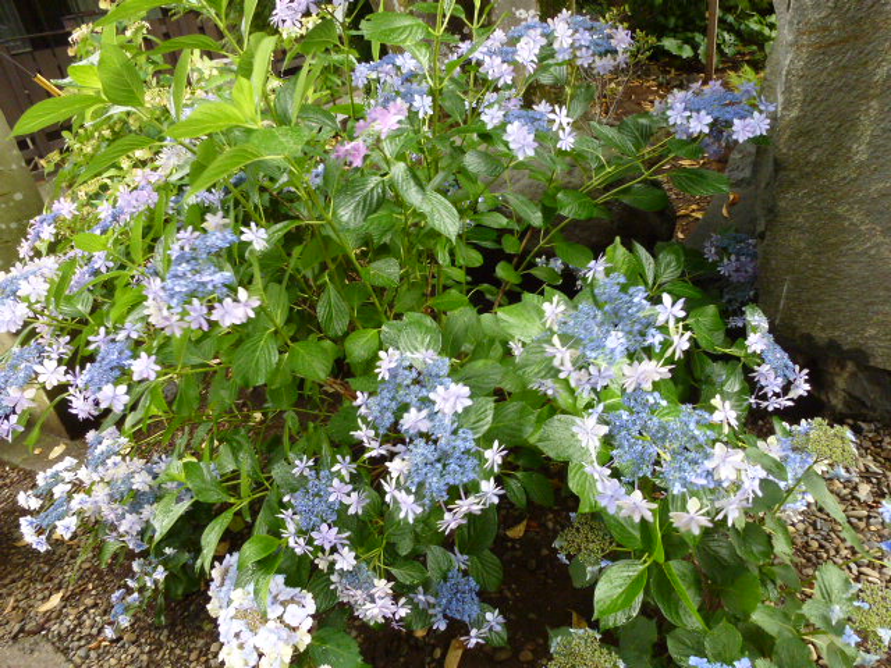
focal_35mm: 24
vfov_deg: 56.8
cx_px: 446
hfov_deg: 71.6
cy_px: 334
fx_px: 618
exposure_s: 1/60
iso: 400
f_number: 3.3
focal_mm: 4.3
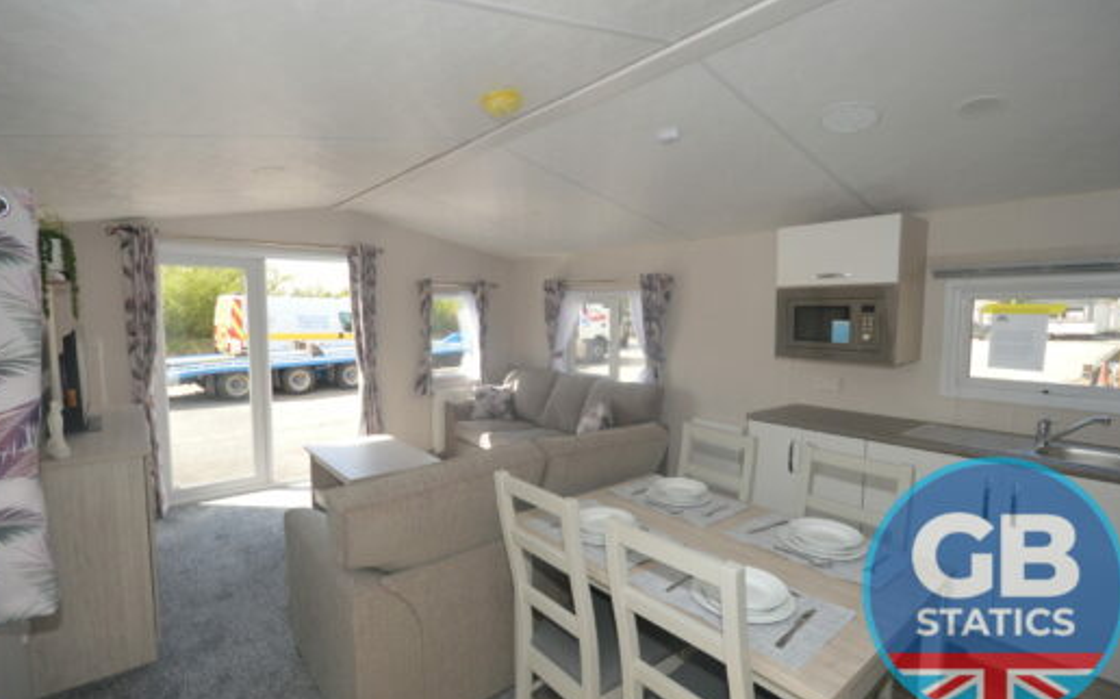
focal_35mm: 16
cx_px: 558
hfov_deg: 97.8
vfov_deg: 71.2
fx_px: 488
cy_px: 352
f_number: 5.6
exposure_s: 1/125
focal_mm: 10
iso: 200
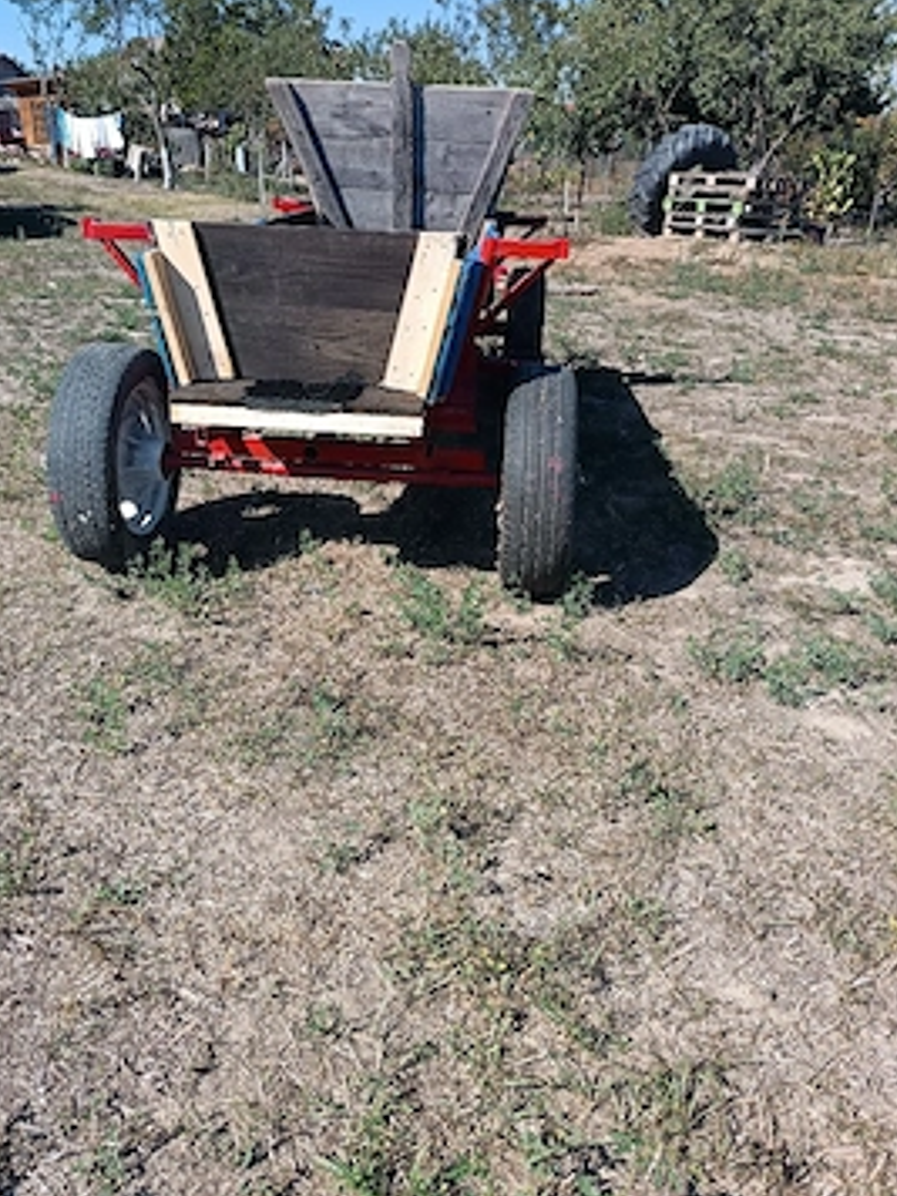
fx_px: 933
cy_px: 548
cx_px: 420
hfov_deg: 51.3
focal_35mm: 27
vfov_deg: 65.2
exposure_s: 1/323
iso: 100
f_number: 1.75
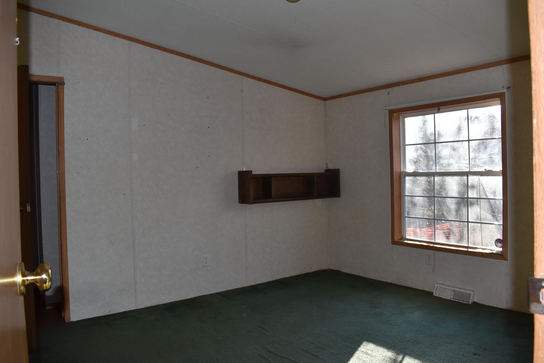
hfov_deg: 67.4
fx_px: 408
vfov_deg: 47.9
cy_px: 182
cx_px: 272
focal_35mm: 27
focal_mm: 18
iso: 500
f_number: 5.6
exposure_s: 1/125
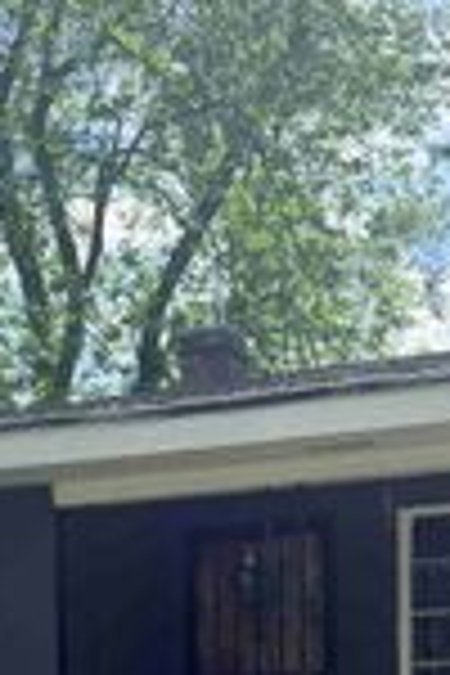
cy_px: 736
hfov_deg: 16.3
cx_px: 94
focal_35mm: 83
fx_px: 1556
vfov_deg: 23.1
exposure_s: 1/5319
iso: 125
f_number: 1.78
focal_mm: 6.76
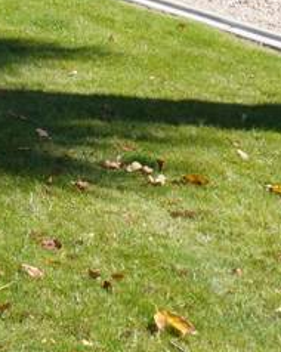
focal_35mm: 121
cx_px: -396
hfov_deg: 10.8
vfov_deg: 14.2
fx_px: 1259
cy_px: -261
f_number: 11
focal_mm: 16
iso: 100
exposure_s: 1/60
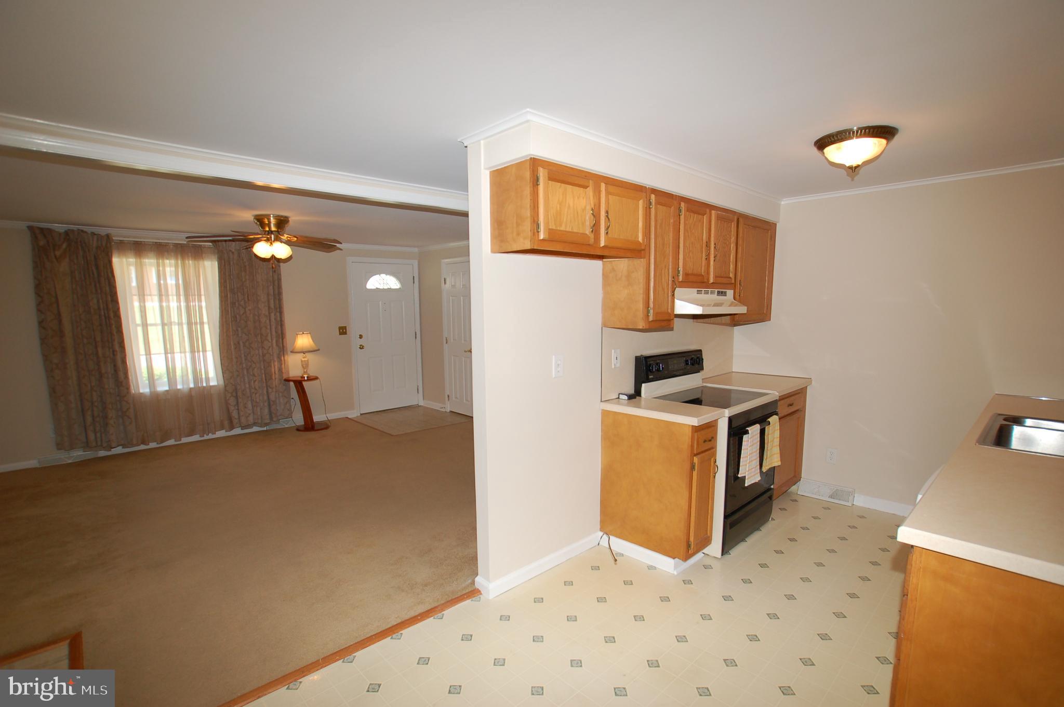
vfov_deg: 71.9
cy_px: 354
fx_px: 487
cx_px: 532
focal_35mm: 16
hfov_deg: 95.0
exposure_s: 1/60
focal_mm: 11
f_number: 4.5
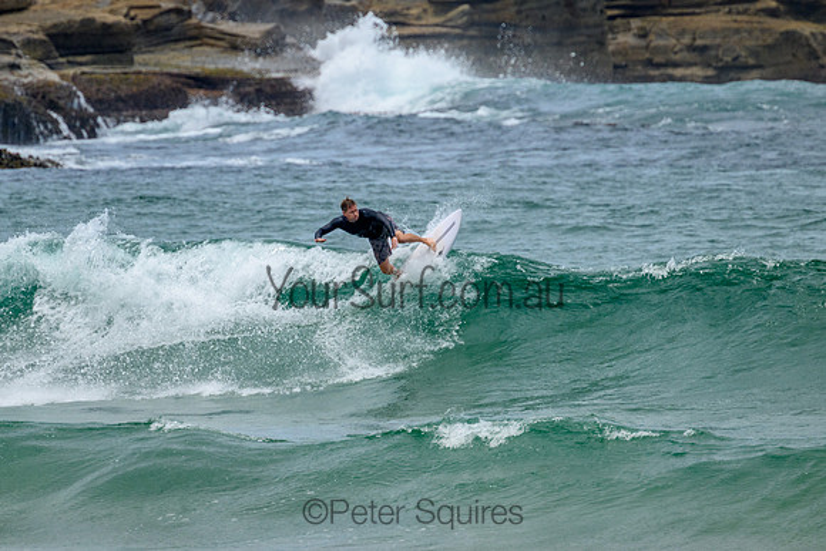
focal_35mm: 960
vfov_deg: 1.4
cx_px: 338
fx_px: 22023
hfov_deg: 2.1
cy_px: 228
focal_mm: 800
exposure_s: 1/2000
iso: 1000
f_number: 11
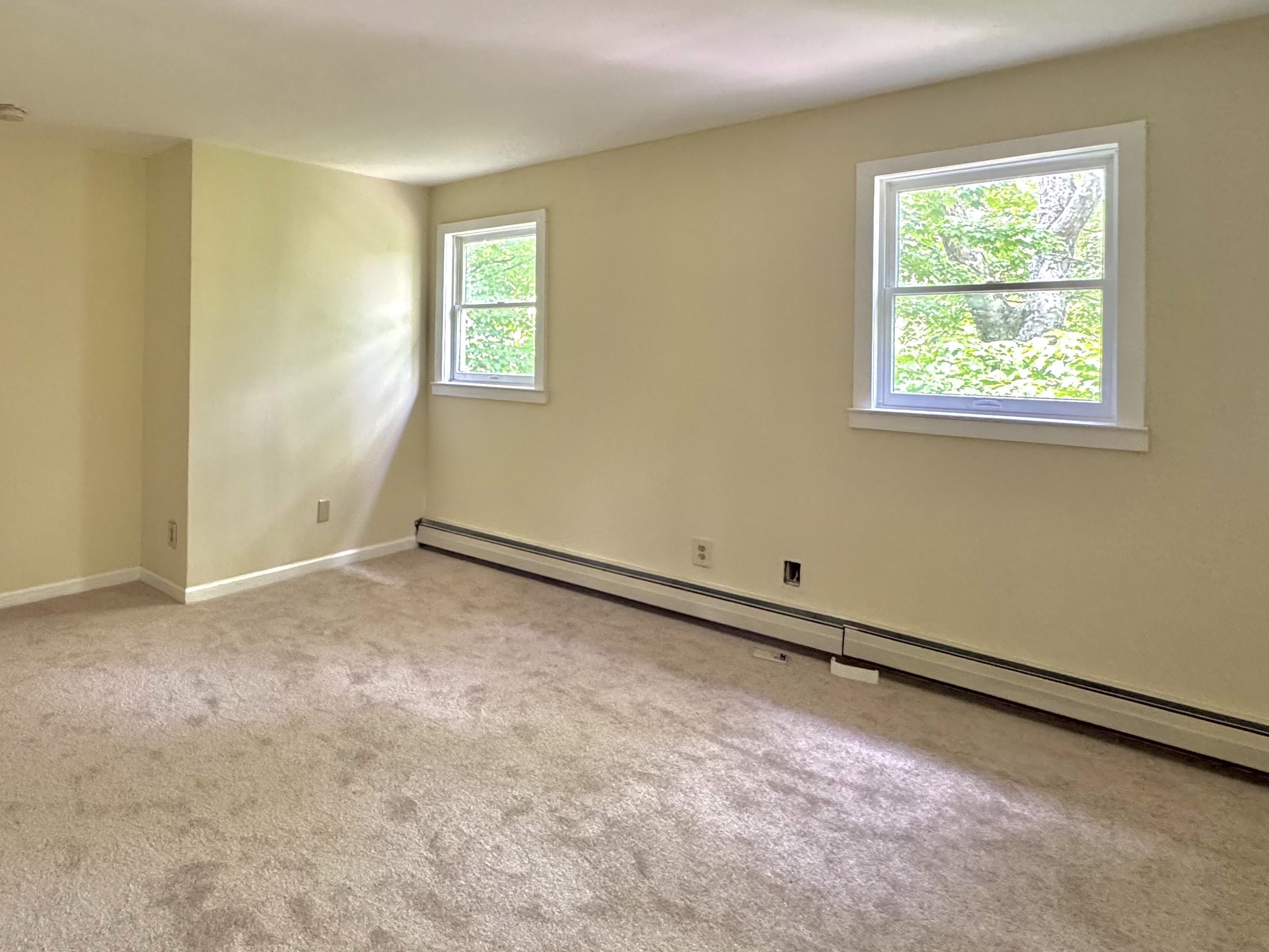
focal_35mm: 21
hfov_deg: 74.4
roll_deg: +0.2
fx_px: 770
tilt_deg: -0.7
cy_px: 342
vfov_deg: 62.3
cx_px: 346
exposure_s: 1/60
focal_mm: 2.22
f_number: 2.2
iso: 400
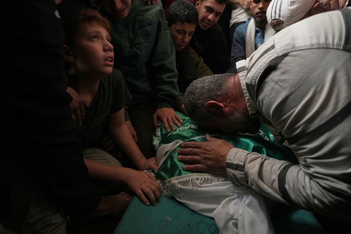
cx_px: 176
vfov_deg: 67.9
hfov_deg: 90.7
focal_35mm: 18
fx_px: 173
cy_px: 117
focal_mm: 17.8
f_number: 2.8
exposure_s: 1/100
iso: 1000
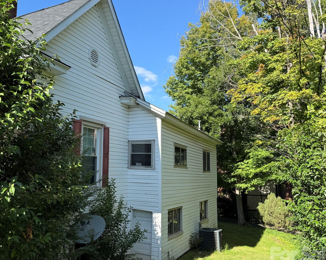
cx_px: 122
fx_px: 299
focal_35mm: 31
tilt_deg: +8.0
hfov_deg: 56.5
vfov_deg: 47.1
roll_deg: -1.2
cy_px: 127
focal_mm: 6.76
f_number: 1.78
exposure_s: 1/1410
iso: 80
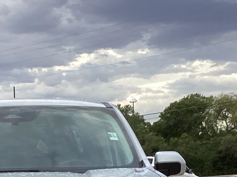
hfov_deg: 20.3
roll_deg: +2.9
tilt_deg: -8.1
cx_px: 12
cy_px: 233
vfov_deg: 15.0
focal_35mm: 94
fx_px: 644
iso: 64
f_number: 2.4
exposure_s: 1/120
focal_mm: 3.3
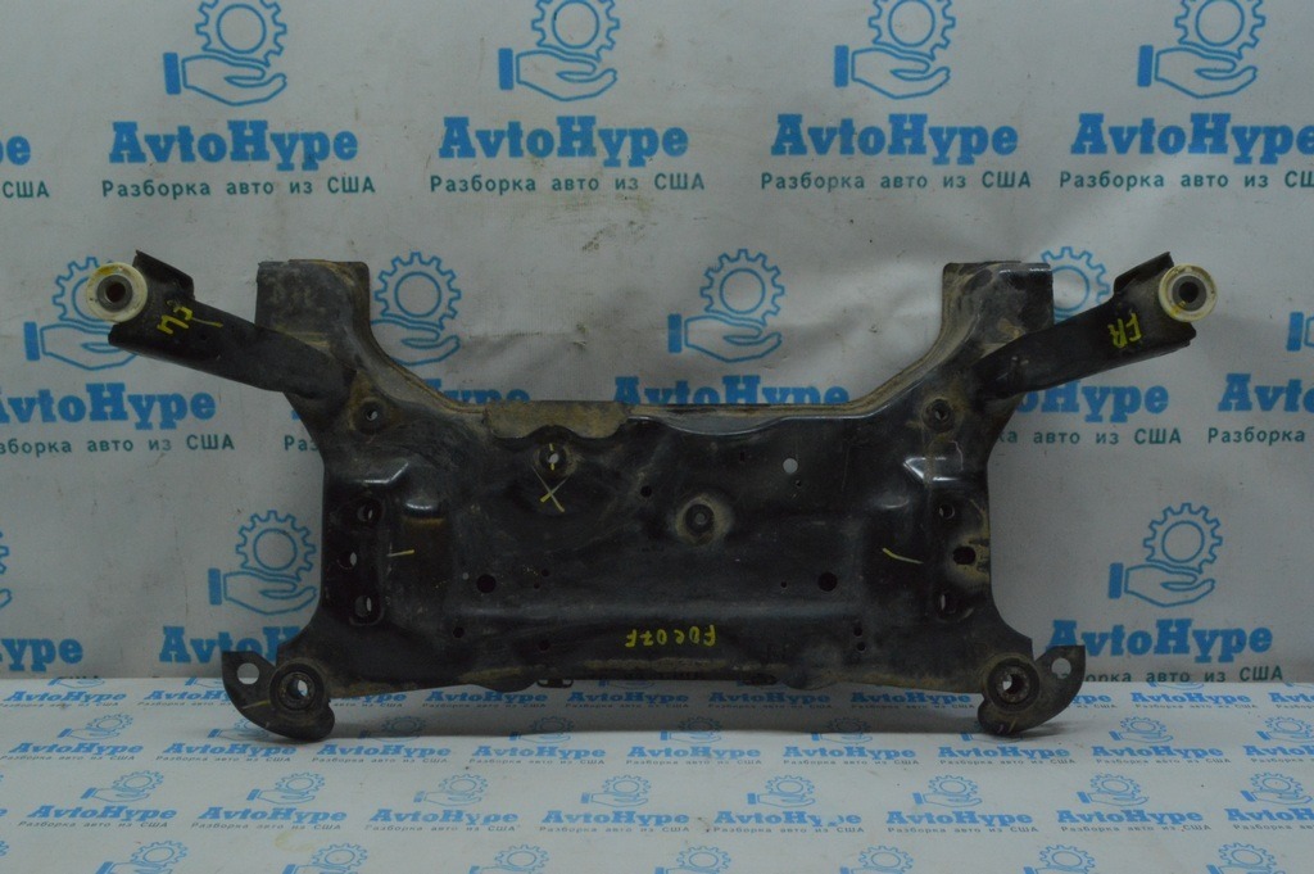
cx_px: 657
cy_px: 437
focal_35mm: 36
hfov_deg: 53.2
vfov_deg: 36.8
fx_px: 1313
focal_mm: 24
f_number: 25
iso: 3200
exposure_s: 1/30
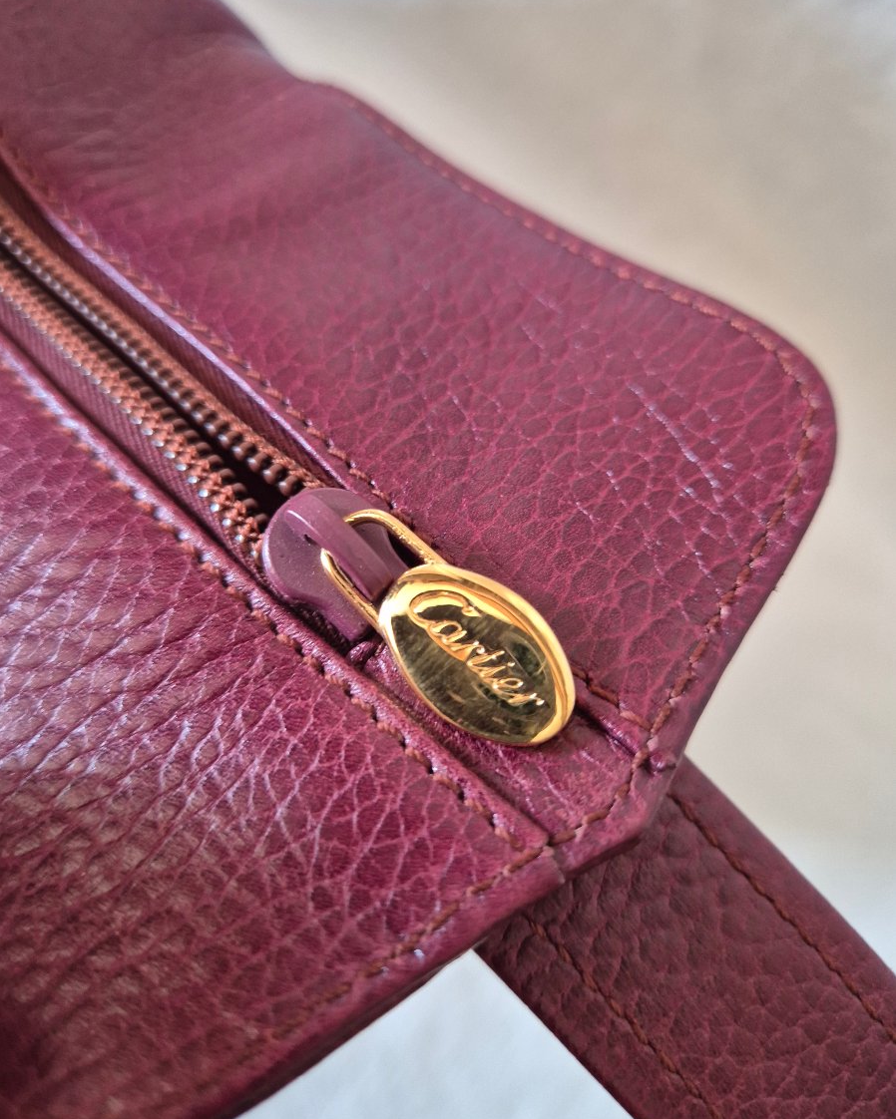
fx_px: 795
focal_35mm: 24
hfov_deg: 58.8
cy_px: 548
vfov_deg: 70.3
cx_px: 448
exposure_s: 1/100
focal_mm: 5.4
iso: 500
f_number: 1.8
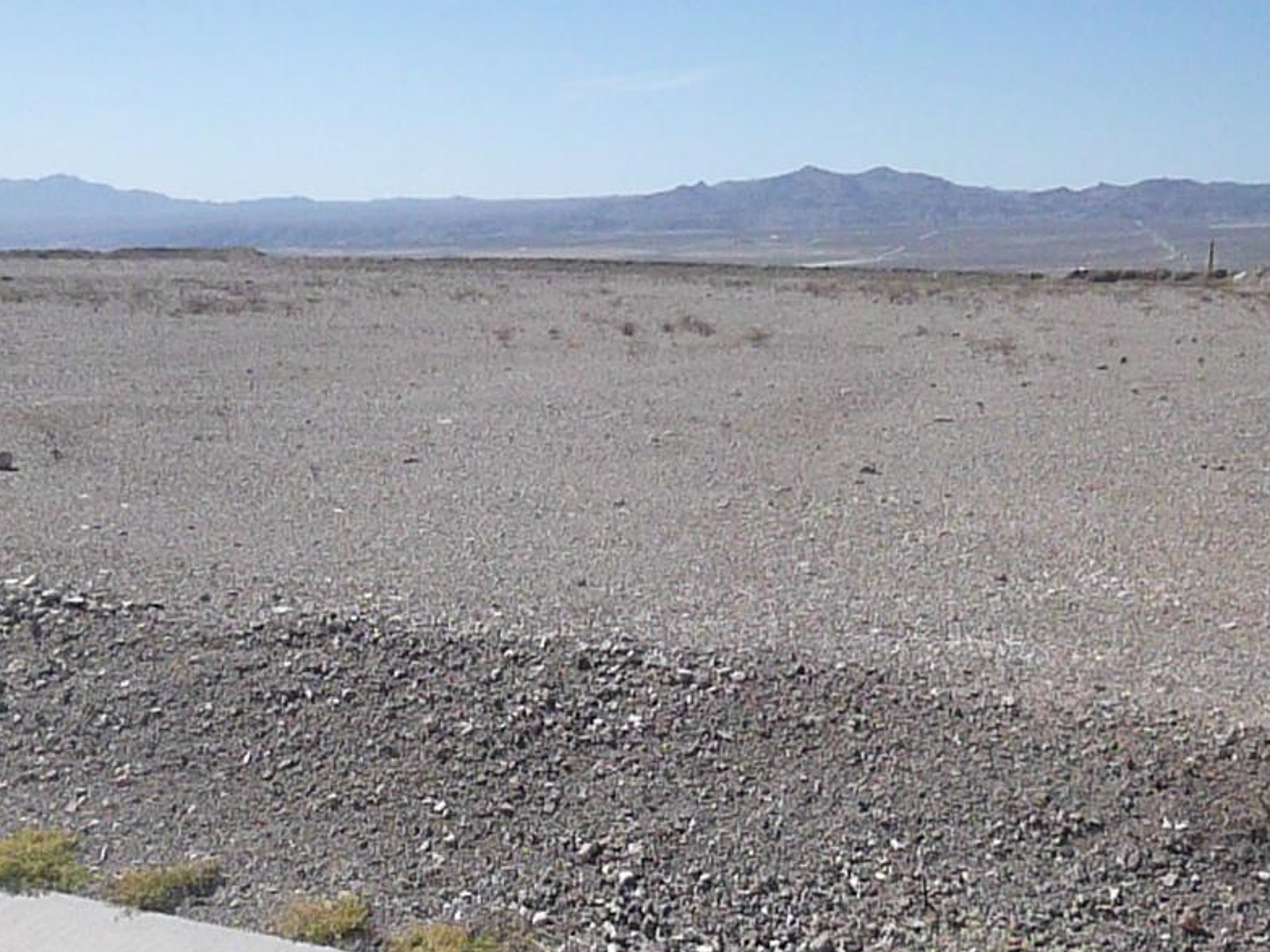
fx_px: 1724
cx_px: 560
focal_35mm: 47
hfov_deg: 40.4
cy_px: 510
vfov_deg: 30.9
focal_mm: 6.4
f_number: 10
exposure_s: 1/800
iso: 800
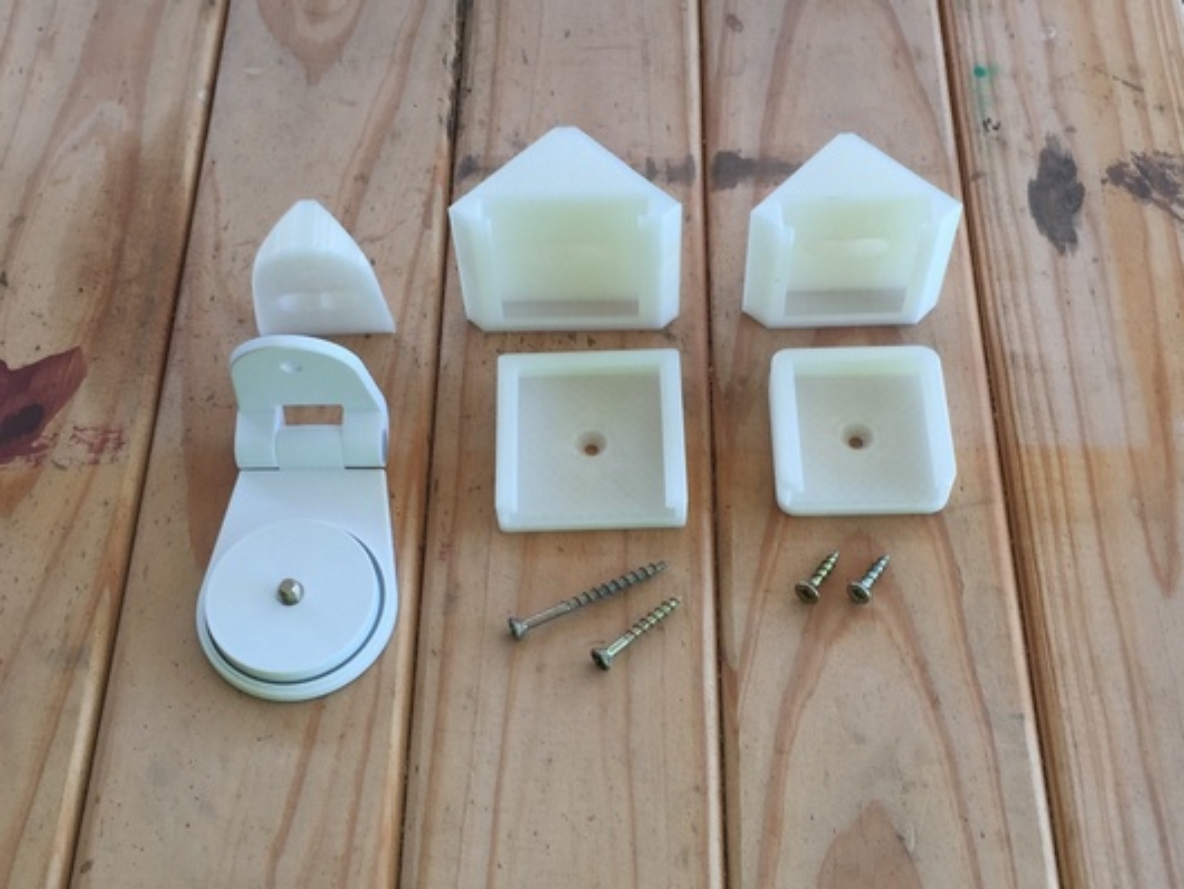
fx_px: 992
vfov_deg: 48.3
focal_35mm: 29
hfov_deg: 61.6
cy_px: 444
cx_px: 592
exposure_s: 1/128
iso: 32
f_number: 2.2
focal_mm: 4.15
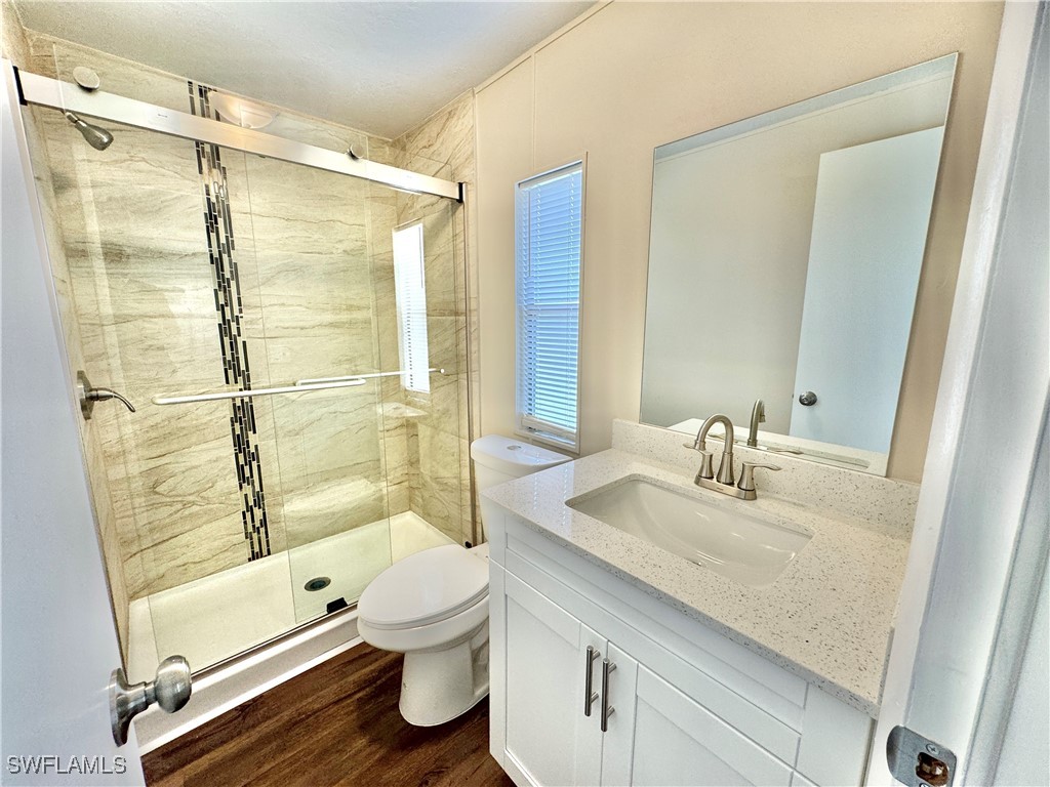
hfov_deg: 102.1
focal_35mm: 14
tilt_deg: -10.2
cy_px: 394
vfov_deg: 85.7
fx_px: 425
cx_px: 525
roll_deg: +0.1
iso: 125
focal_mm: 2.22
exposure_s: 1/120
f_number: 2.2
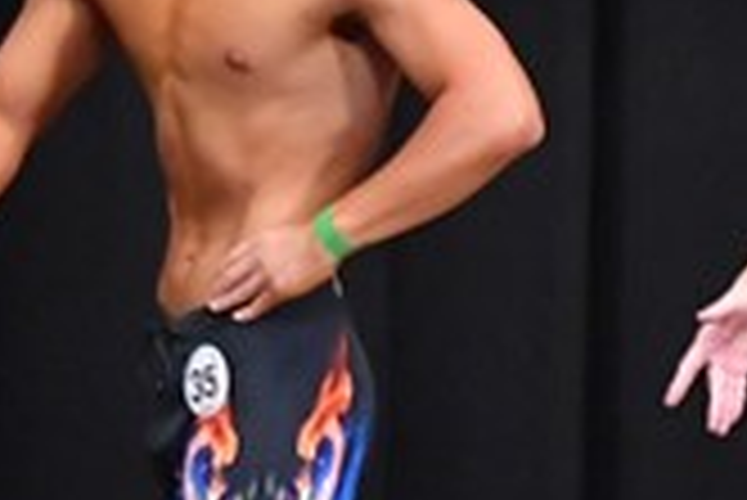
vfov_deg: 1.6
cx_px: 1357
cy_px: 342
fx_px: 17694
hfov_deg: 2.4
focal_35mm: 852
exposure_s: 1/400
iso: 8000
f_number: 5.6
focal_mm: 122
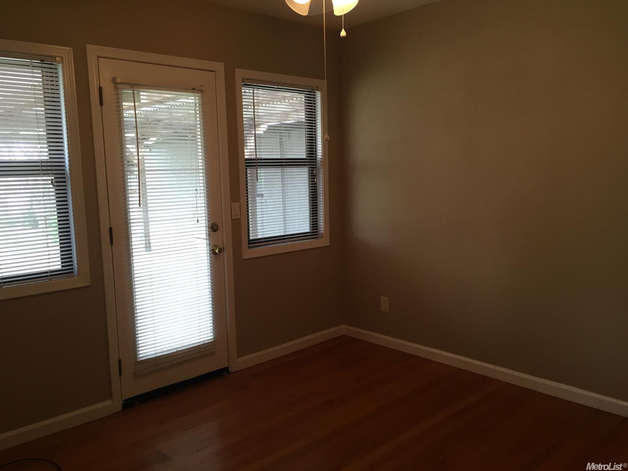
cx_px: 314
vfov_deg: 48.2
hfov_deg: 61.7
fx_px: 526
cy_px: 236
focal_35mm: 29
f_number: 2.2
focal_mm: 4.15
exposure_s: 1/33
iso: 80
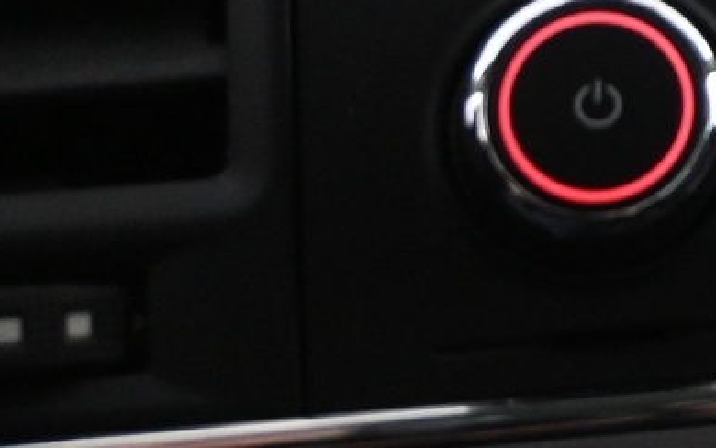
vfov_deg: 8.8
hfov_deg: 12.8
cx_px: 1359
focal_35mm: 146
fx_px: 2852
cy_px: -237
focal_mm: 23
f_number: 4.2
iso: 3200
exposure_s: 1/30
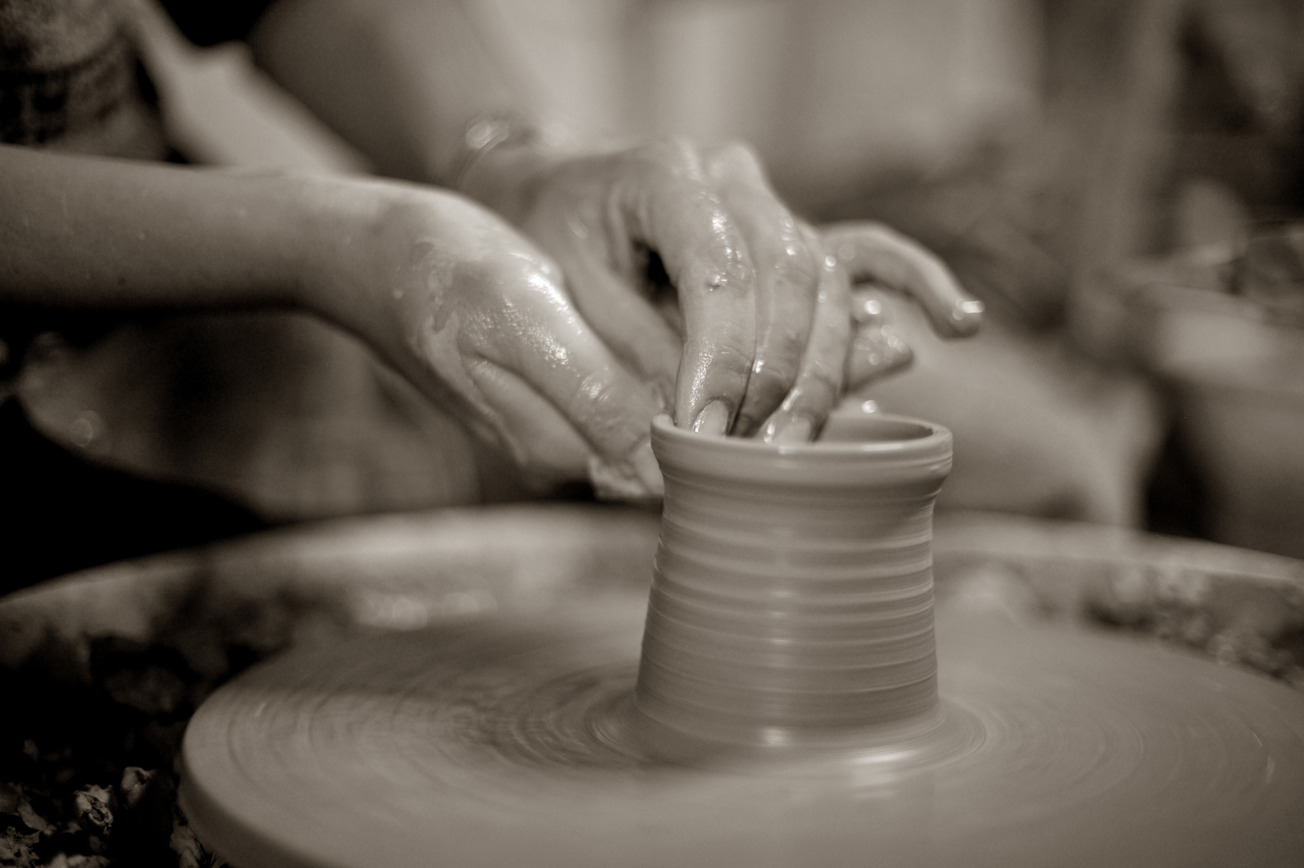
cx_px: 652
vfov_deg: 27.0
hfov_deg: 39.6
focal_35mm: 50
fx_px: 1810
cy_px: 434
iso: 1250
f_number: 1.4
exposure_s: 1/200
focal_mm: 50
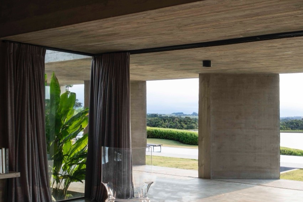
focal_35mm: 48
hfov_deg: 41.0
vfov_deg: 27.9
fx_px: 404
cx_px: 178
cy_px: 134
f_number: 11
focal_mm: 24
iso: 100
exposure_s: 1/8
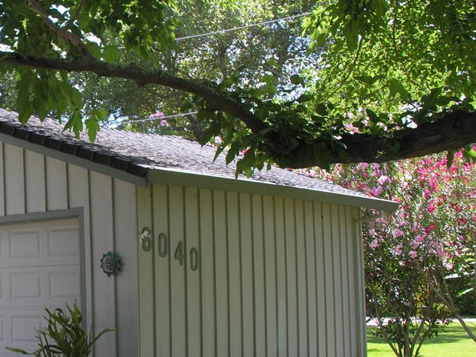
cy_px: 199
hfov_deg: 27.4
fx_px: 935
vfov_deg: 21.6
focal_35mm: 68
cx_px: 36
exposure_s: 1/90.7
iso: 50
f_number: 4.5
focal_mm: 8.9
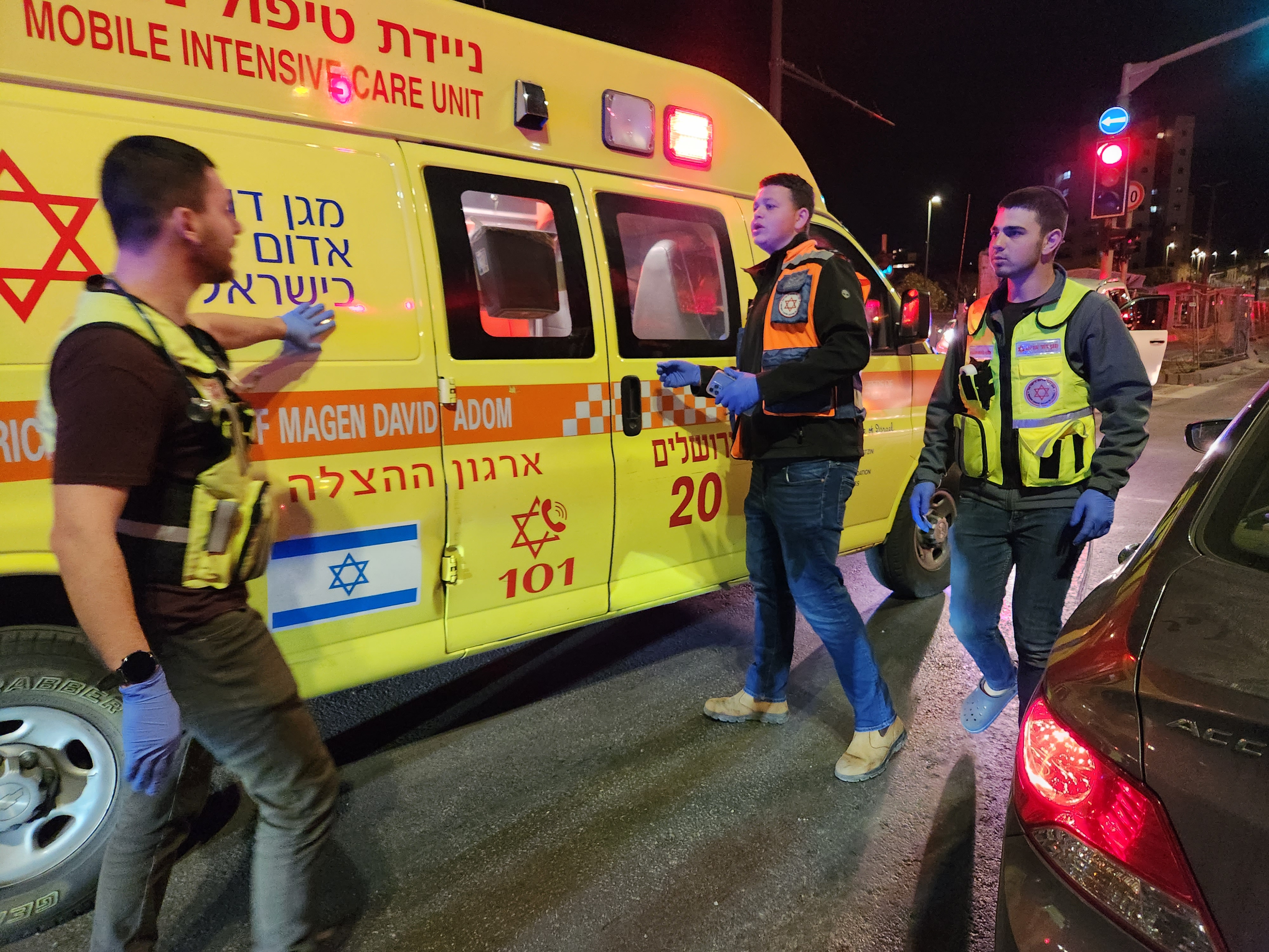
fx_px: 843
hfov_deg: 73.9
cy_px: 476
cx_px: 634
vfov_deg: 58.9
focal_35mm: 23
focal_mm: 5.4
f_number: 1.8
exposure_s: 1/100
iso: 800
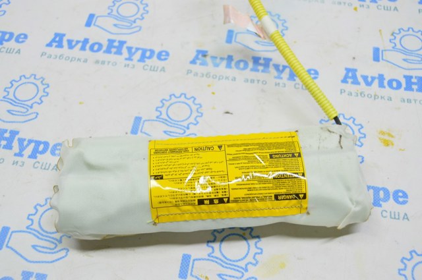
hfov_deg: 43.7
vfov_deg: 29.8
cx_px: 211
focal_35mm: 45
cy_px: 140
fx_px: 527
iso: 400
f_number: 5.6
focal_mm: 30
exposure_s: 1/20
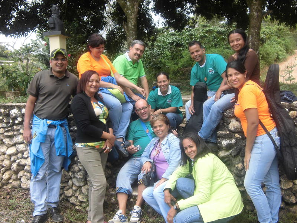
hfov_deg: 51.4
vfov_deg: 39.7
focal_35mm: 36
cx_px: 148
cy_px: 112
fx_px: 309
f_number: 3.1
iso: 100
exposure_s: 1/250
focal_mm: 6.4
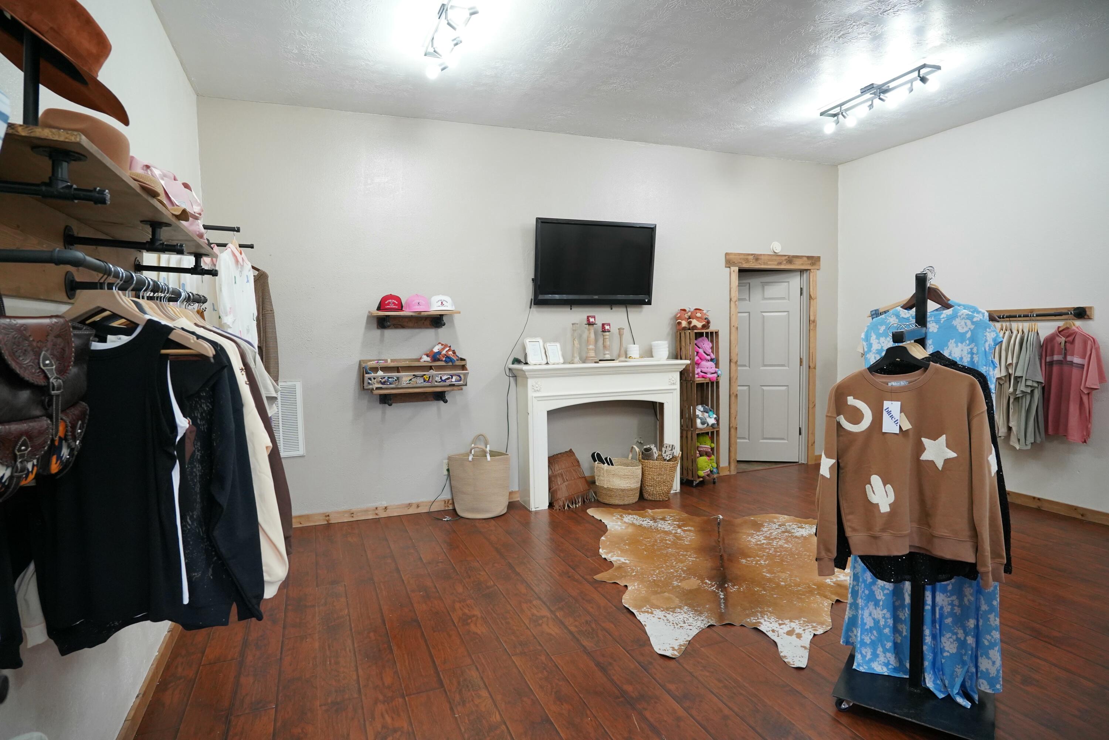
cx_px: 554
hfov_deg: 84.0
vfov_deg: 61.9
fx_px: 616
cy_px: 370
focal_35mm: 20
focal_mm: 20
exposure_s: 1/125
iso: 3200
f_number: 5
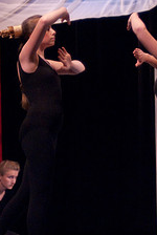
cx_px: 115
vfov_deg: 11.0
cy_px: 92
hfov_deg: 7.4
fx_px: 1219
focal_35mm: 187
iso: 1250
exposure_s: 1/60
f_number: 2.8
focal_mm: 62
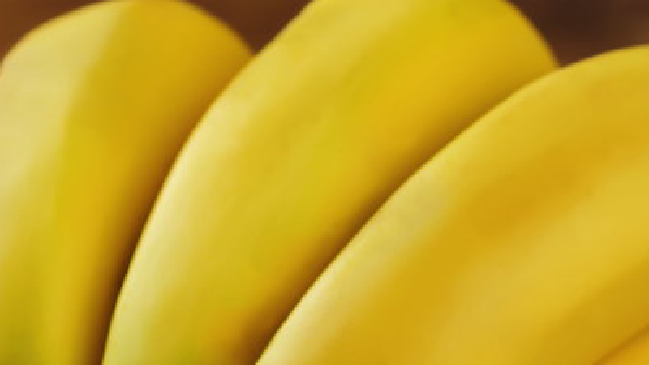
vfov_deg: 5.1
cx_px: 135
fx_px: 4044
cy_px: 478
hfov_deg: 9.2
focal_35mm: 235
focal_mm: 50
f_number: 6.3
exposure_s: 1/50
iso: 100
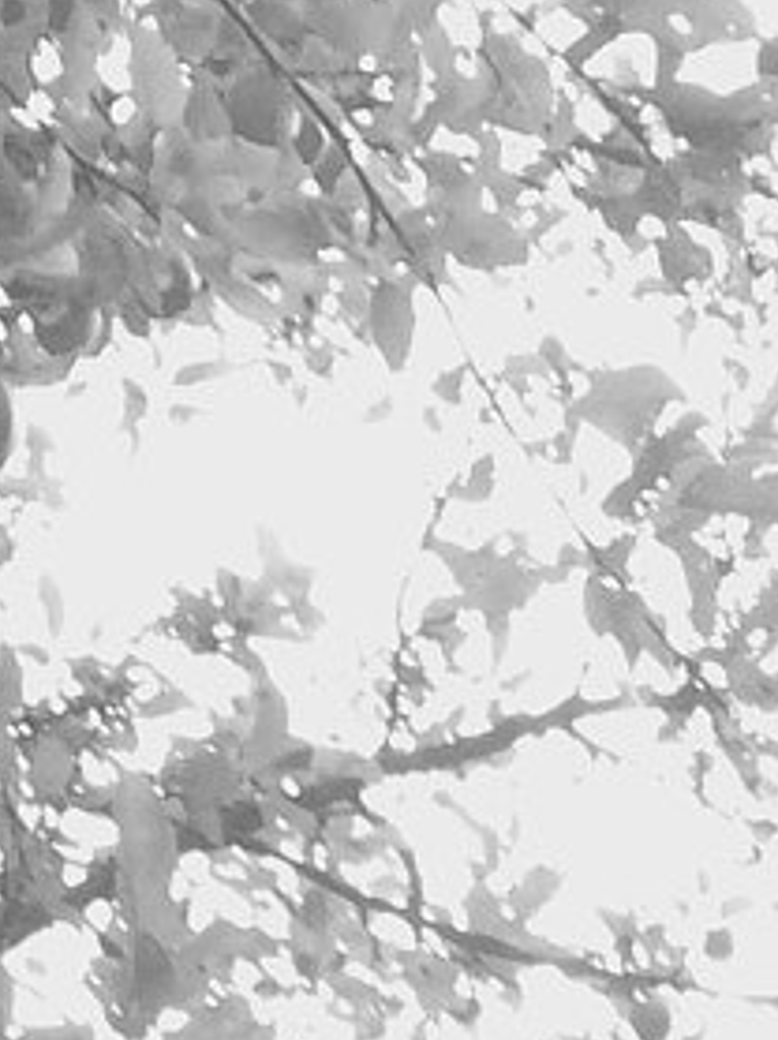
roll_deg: +2.6
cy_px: 2222
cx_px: 722
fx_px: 5012
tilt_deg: -1.8
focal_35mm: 167
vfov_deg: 10.6
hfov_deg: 8.8
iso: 64
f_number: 2.2
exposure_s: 1/30
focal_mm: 4.15
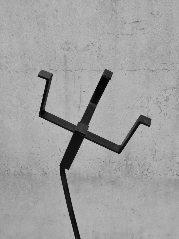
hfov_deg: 36.0
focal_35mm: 40
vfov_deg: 46.8
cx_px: 90
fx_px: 276
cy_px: 120
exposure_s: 1/100
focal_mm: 7.1
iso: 80
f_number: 4.7
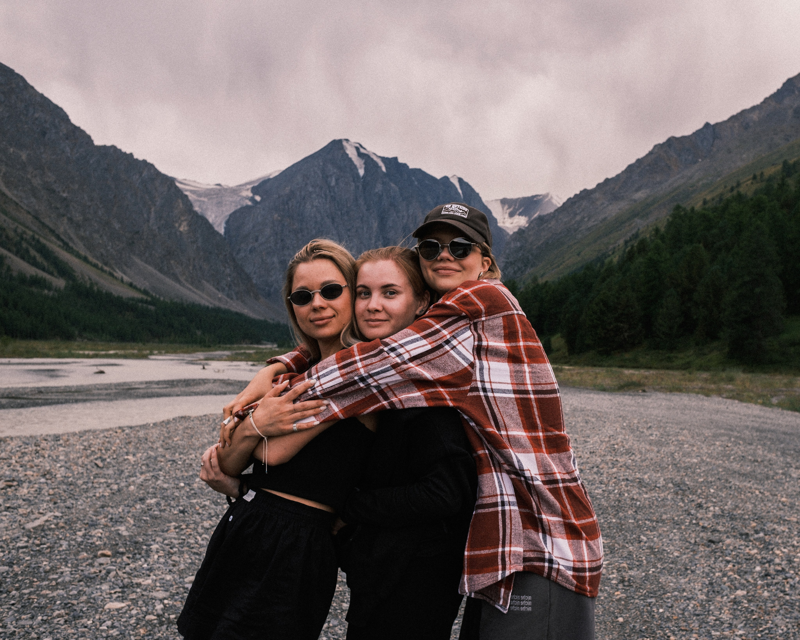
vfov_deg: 37.9
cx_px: 472
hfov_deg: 46.2
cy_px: 320
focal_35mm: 39
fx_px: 933
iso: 160
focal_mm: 23
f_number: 5
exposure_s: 1/160
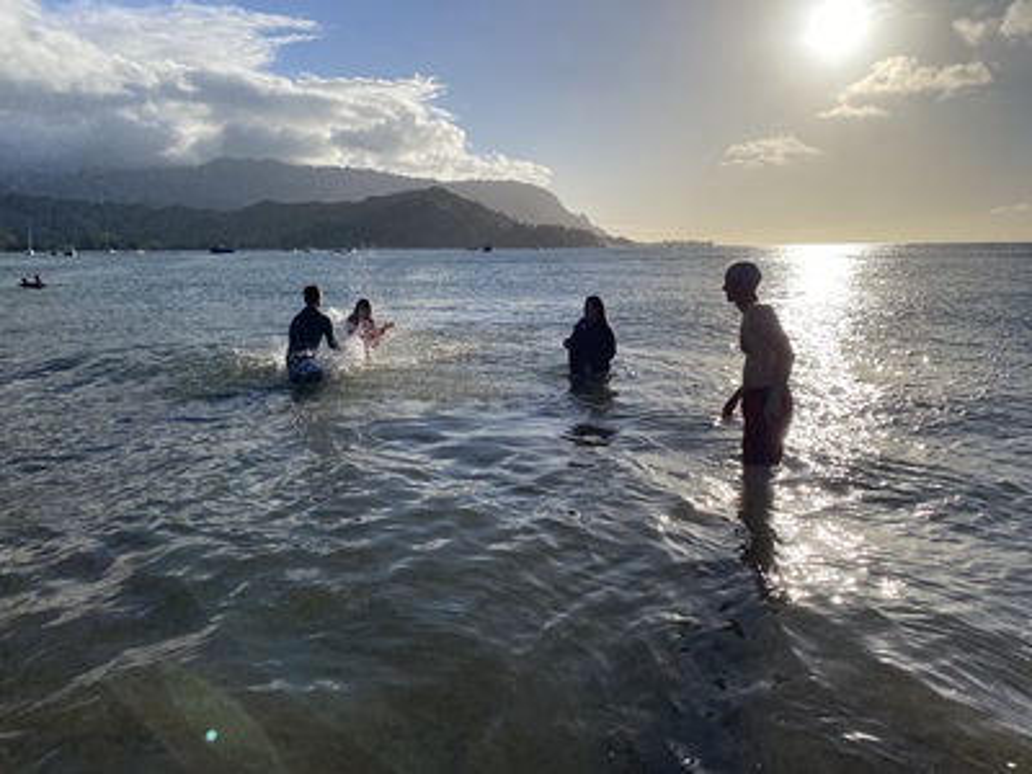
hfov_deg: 67.3
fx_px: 775
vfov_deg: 53.1
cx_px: 516
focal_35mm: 26
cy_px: 387
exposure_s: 1/8850
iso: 32
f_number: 1.8
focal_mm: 4.25
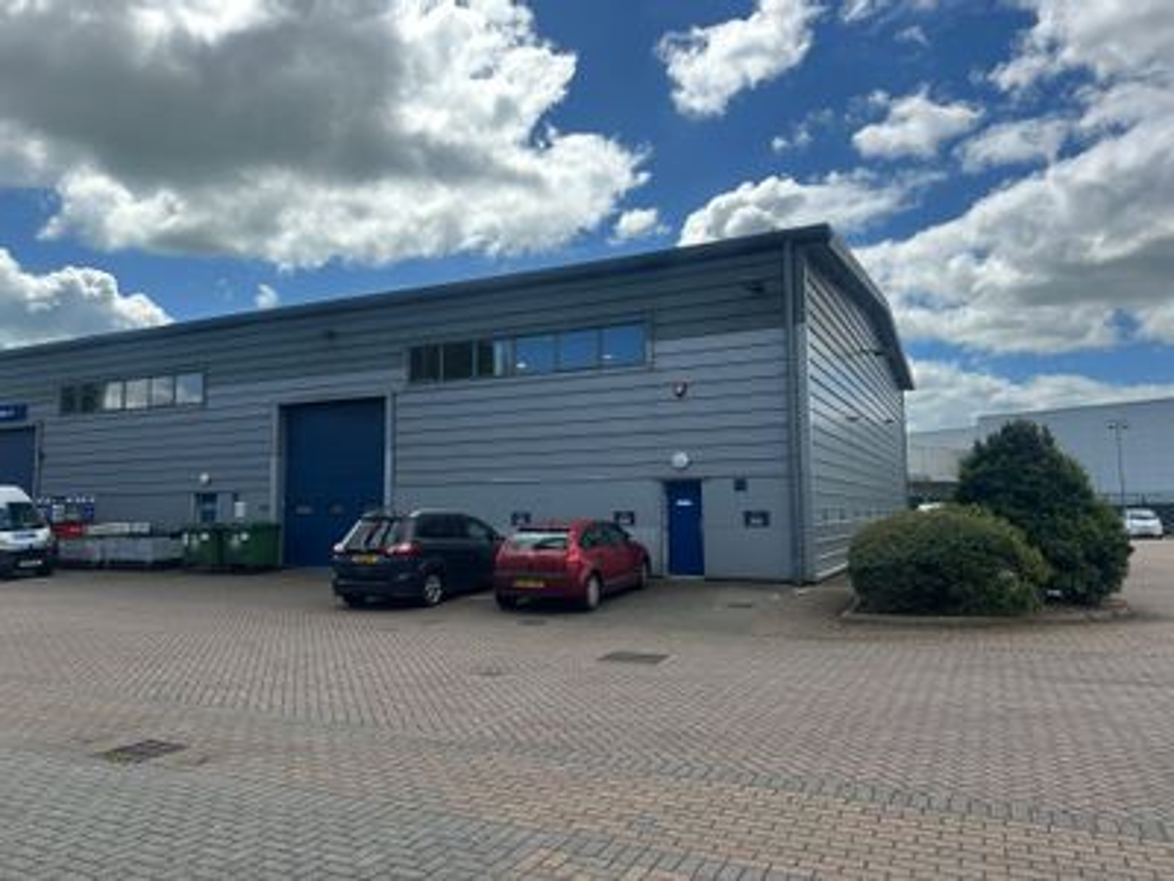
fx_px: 814
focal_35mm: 24
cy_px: 440
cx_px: 587
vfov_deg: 56.8
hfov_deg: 71.6
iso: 80
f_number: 1.78
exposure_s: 1/7042
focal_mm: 6.86
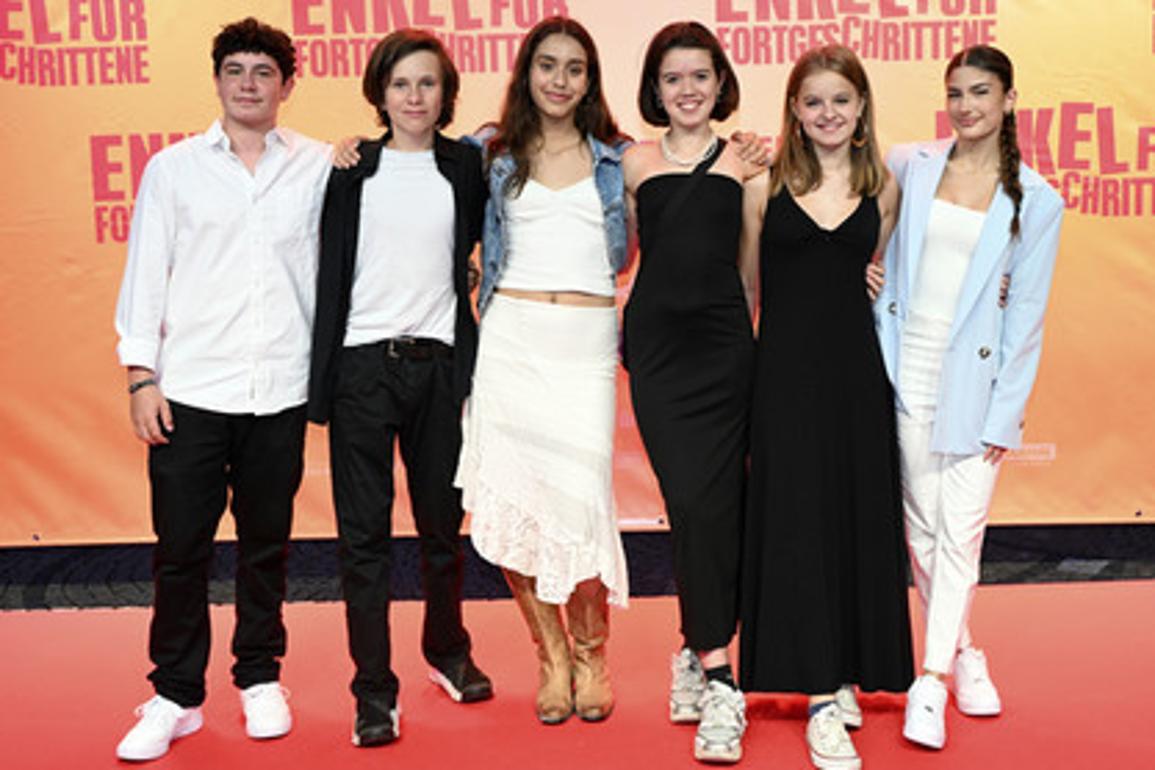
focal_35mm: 40
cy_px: 371
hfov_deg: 48.4
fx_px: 1283
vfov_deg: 33.4
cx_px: 602
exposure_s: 1/160
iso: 1600
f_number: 6.3
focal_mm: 37
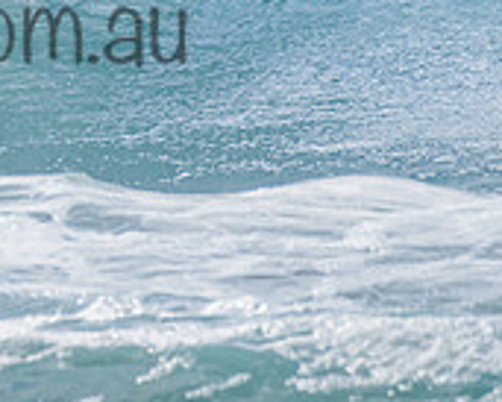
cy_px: -132
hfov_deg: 1.0
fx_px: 28958
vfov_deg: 0.8
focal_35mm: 1948
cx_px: -314
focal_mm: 500
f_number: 5.6
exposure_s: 1/2000
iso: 110
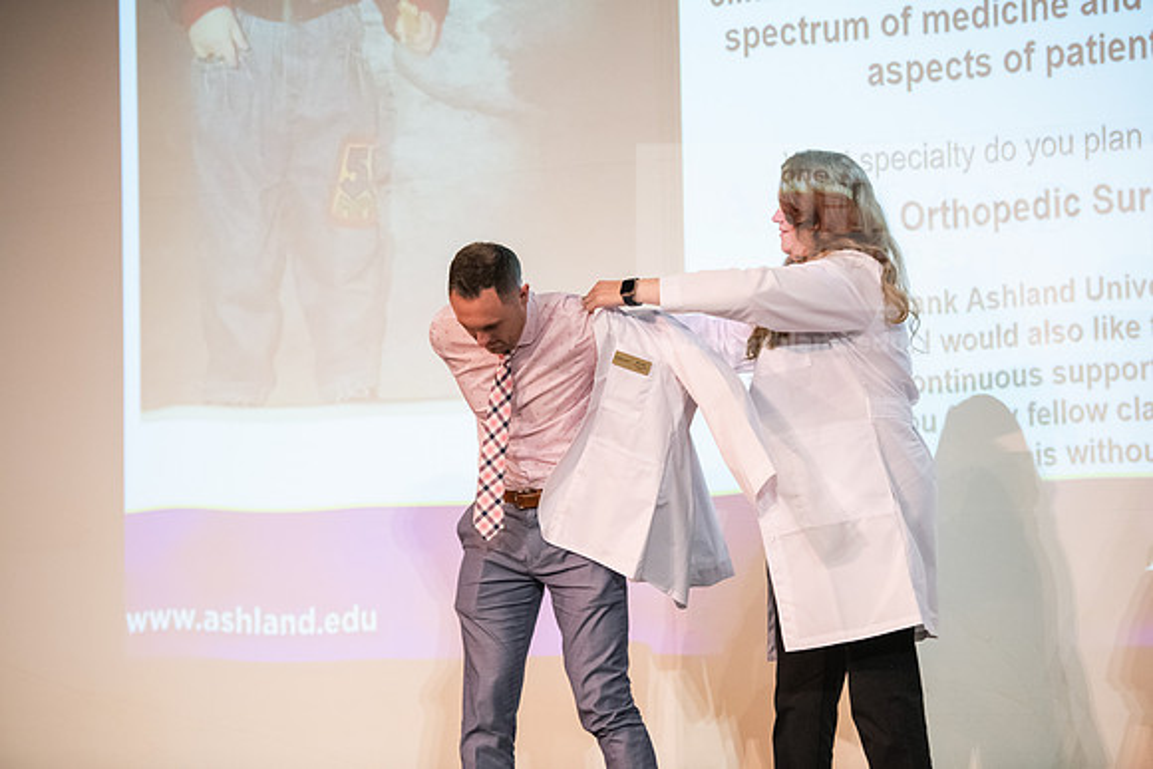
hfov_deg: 16.4
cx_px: 576
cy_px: 384
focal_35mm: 125
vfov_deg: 11.0
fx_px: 4004
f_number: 3.2
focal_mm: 125
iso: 4000
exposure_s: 1/200
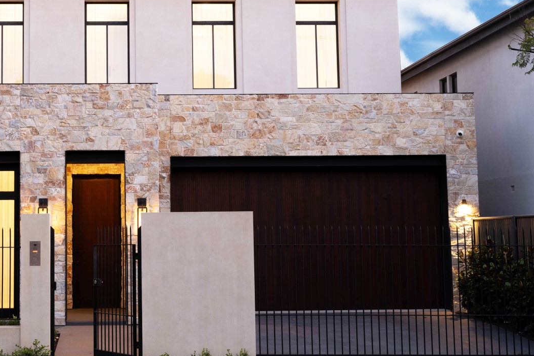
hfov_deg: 29.3
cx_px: 150
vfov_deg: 20.0
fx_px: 1009
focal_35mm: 68
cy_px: 121
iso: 400
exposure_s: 1/3
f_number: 8
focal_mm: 44
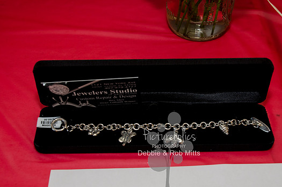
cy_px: 102
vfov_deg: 25.4
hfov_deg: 37.6
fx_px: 414
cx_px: 151
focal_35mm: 53
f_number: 5.6
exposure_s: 1/60
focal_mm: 32
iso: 400
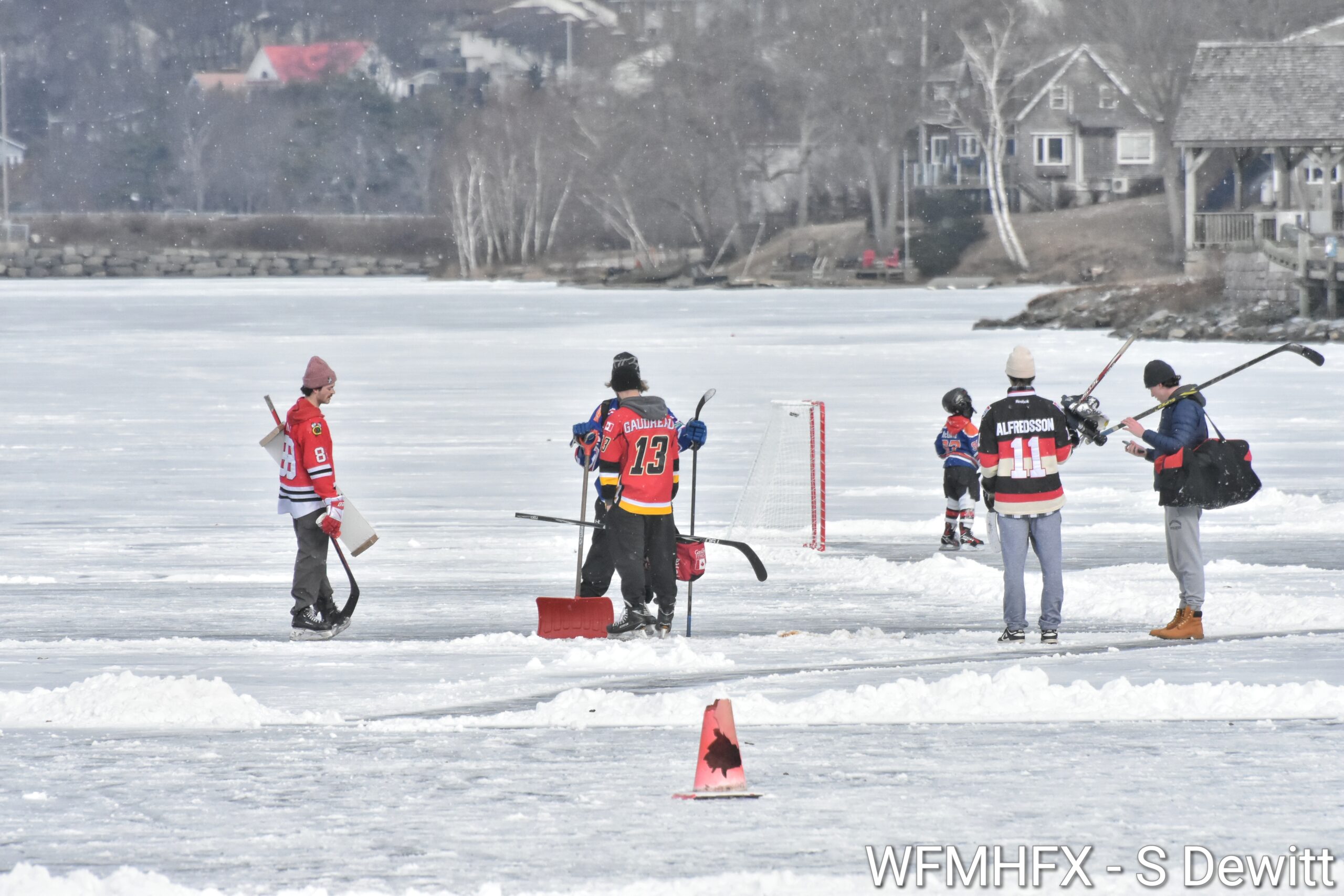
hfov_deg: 4.6
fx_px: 16800
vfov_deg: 3.1
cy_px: 448
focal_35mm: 450
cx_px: 672
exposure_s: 1/3333
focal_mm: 300
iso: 2000
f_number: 8
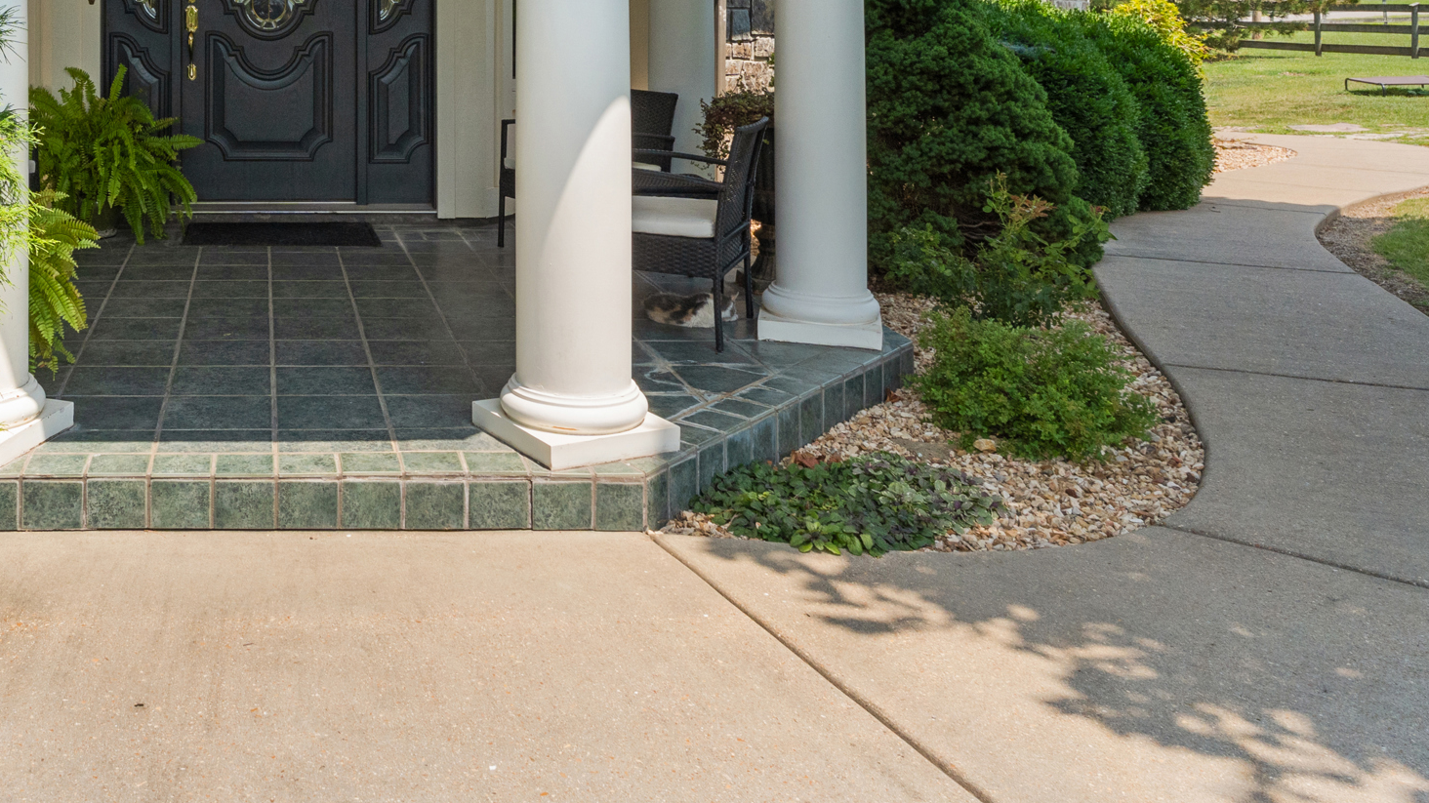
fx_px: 1342
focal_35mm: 35
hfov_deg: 52.3
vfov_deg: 30.8
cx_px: 279
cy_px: -8
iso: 400
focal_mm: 13.2
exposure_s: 1/640
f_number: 8
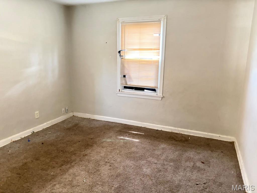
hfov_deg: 67.3
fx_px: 193
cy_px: 96
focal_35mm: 26
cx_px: 128
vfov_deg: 53.1
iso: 1000
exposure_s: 1/27
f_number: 1.6
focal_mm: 5.96
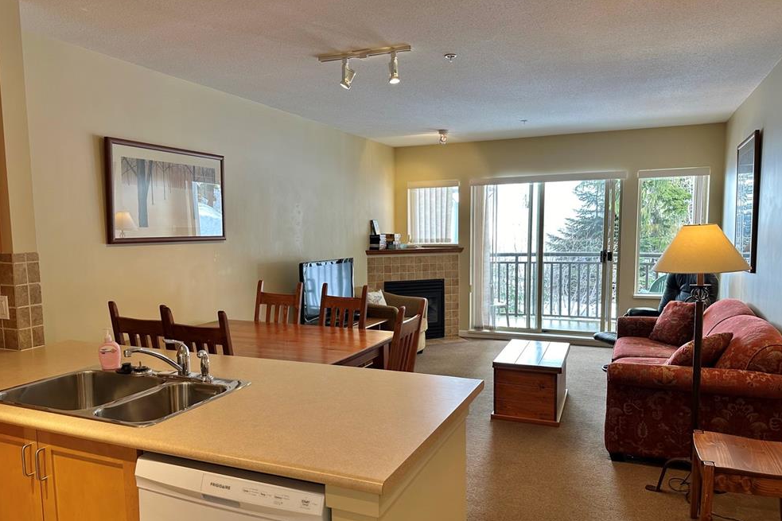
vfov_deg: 49.5
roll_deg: +0.6
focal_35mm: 26
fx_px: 565
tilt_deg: -5.7
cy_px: 282
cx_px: 391
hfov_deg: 69.4
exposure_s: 1/120
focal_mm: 6.86
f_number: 1.78
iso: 100
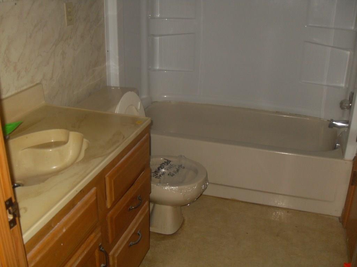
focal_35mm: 37
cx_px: 178
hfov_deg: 50.1
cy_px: 134
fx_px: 382
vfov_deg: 38.7
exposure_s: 1/45
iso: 100
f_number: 2.8
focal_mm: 6.3
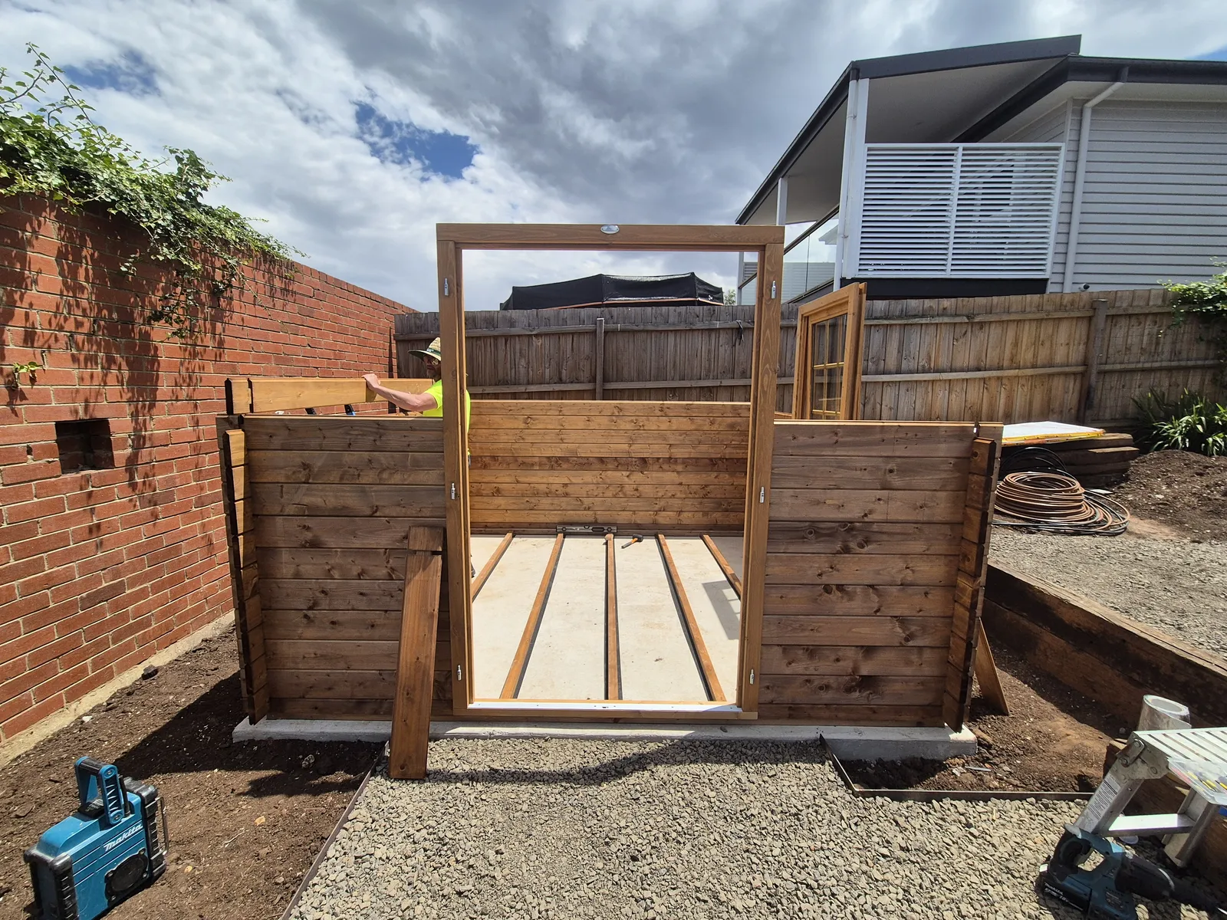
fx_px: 461
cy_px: 460
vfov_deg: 89.9
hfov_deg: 106.2
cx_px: 614
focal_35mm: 13
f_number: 2.2
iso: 50
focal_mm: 2.2
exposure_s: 1/2672
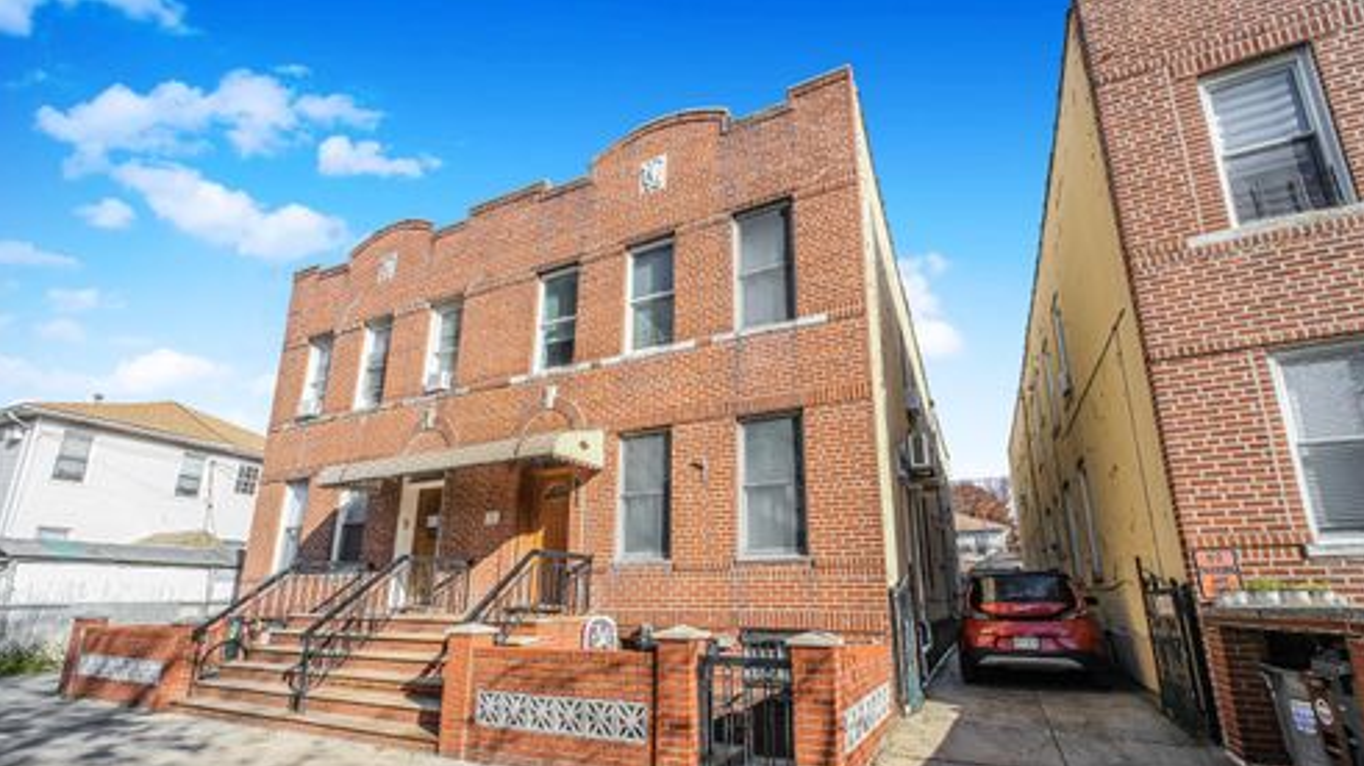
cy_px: 459
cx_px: 692
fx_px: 579
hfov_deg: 99.4
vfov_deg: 66.4
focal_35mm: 16
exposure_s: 1/200
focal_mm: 10
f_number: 9
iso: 250
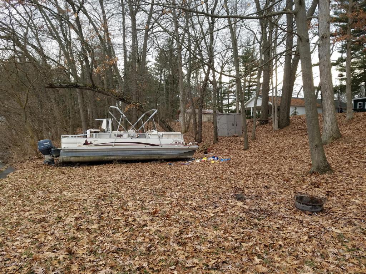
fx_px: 275
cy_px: 137
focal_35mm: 26
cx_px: 183
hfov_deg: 67.3
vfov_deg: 53.1
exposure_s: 1/301
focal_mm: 4.2
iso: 50
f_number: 1.7
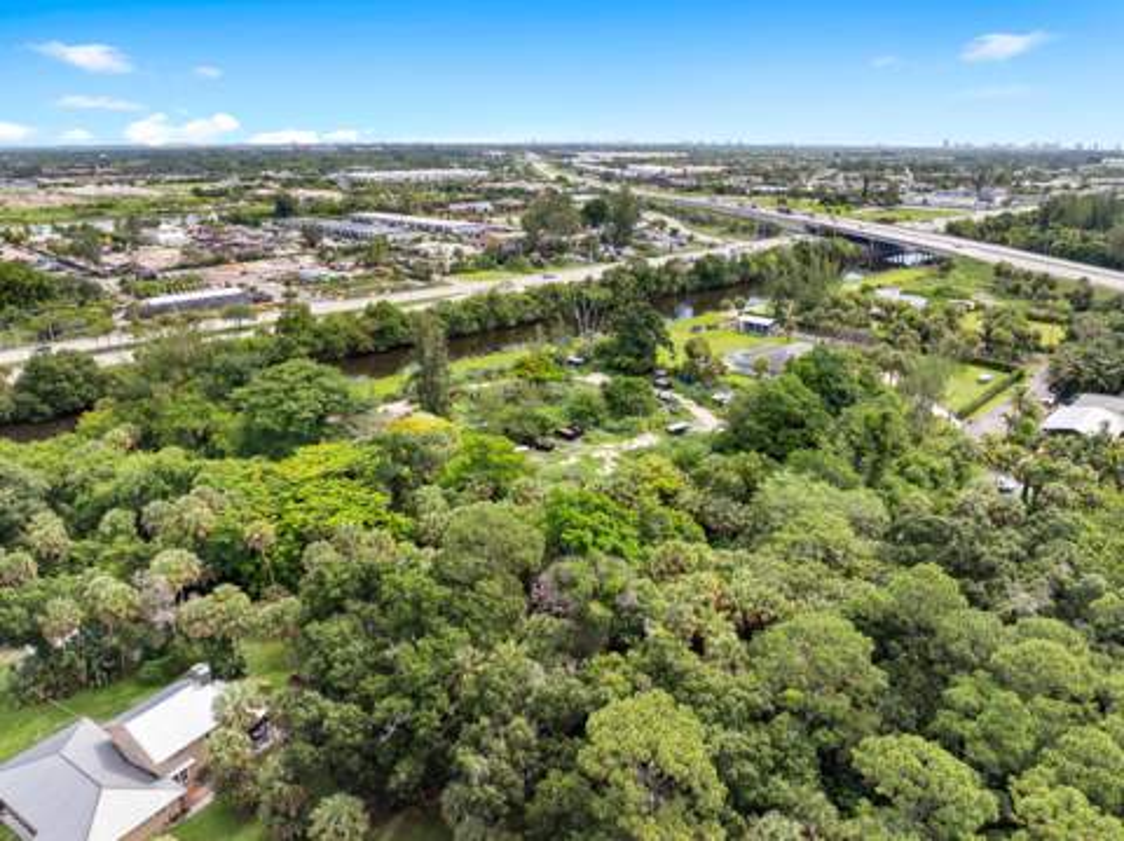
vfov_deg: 56.7
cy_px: 420
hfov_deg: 71.7
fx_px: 779
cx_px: 562
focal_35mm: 24
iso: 400
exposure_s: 1/100
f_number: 2.8
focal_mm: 12.29
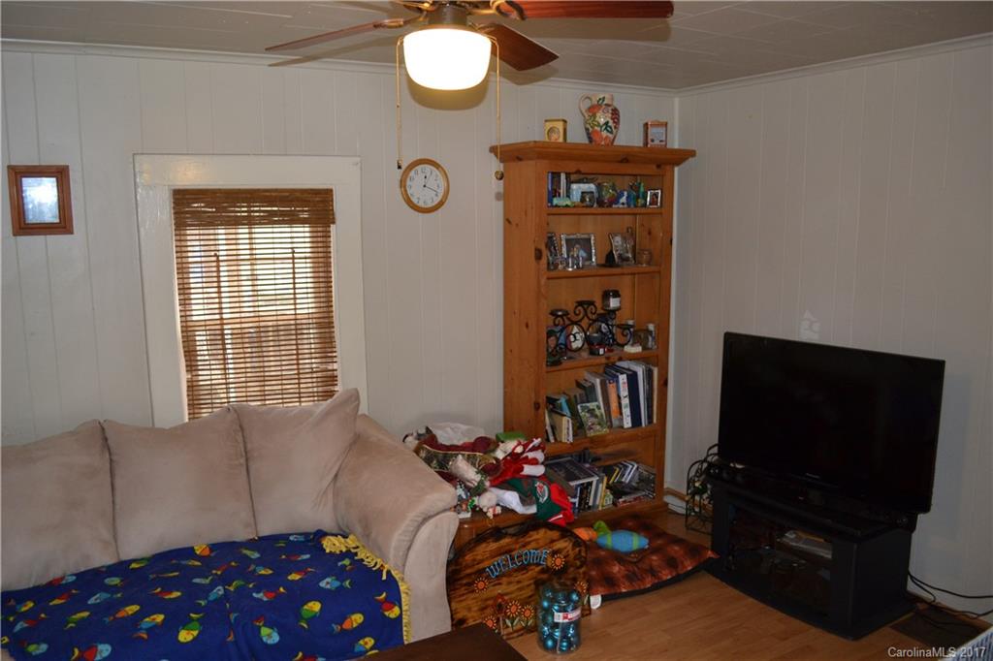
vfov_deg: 47.9
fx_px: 744
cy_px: 330
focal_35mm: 27
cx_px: 496
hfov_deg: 67.4
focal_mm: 18
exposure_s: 1/60
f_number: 3.5
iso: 720
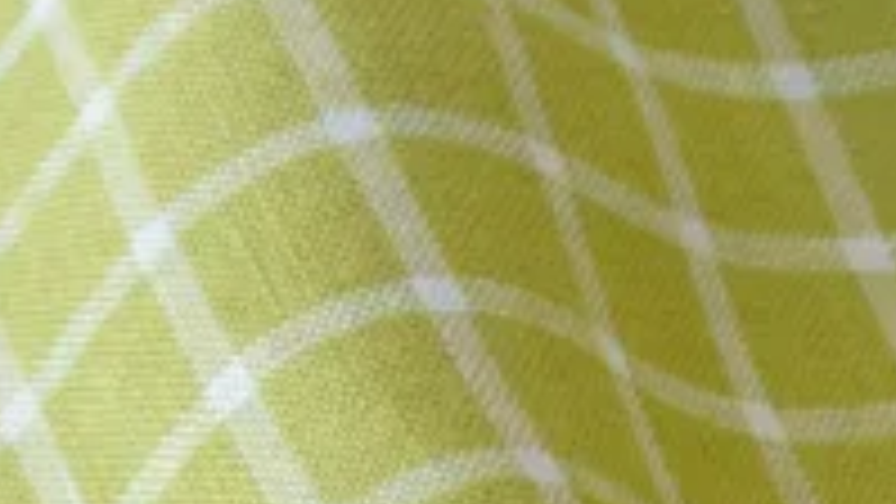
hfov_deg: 7.5
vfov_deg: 4.1
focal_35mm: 283
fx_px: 6717
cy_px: 1562
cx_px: 1317
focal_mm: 35
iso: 800
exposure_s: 1/80
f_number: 8
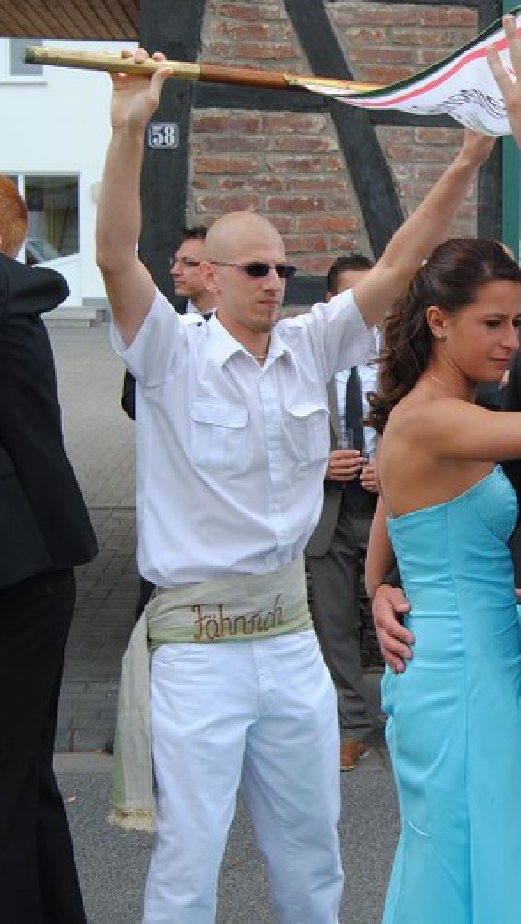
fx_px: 1521
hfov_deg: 19.1
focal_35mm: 62
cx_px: 471
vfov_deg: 33.8
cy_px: 457
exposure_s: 1/125
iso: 200
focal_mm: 26
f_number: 5.6
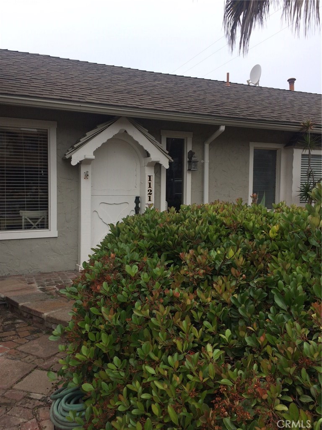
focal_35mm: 29
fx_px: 360
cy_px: 215
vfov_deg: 61.7
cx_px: 161
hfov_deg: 48.2
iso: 32
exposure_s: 1/933
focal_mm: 4.15
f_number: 2.2
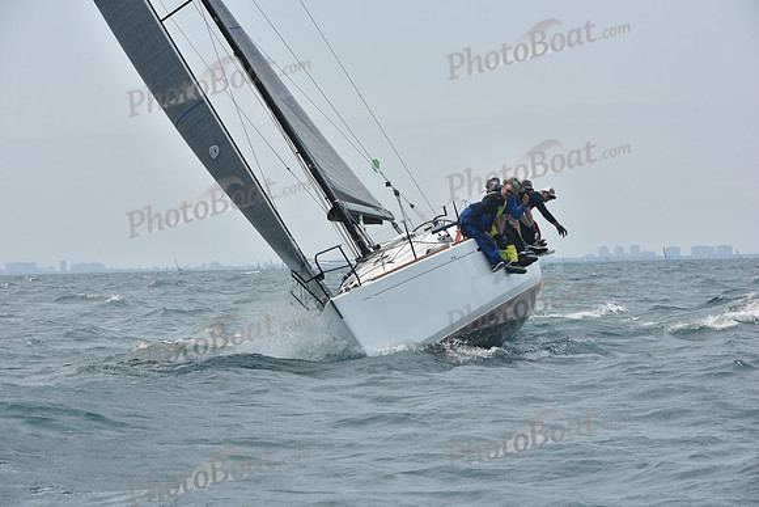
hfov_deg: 14.7
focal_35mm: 140
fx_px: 2952
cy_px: 254
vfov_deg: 9.8
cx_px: 380
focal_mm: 140
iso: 250
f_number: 11
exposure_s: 1/800
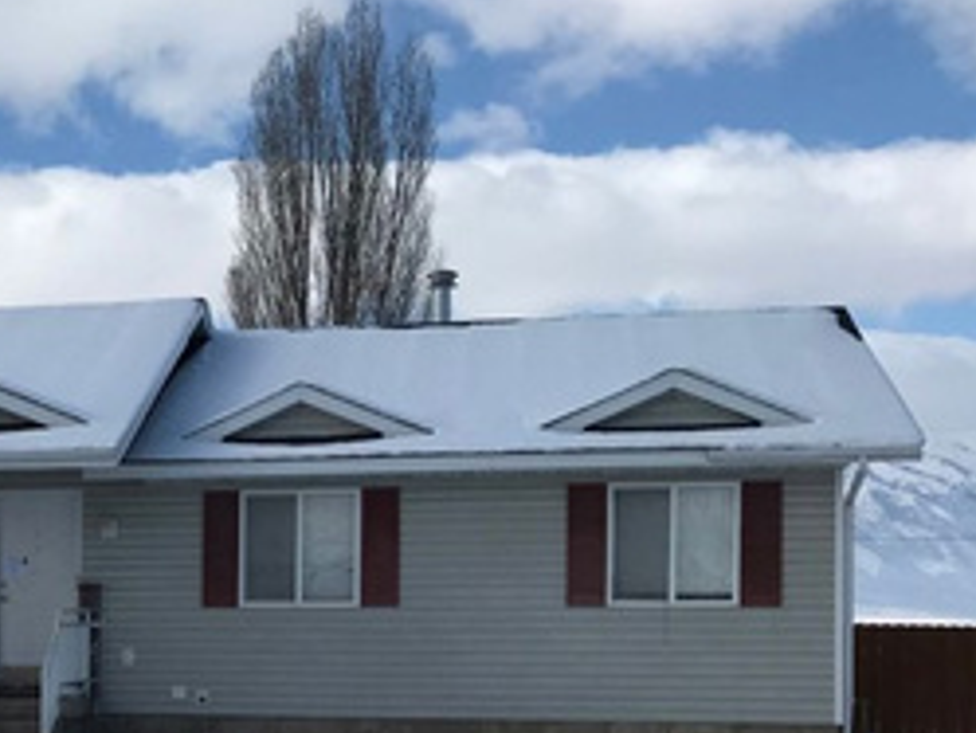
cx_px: -59
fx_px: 2031
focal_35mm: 72
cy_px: 666
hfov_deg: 25.3
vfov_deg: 20.0
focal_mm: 3.99
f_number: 1.8
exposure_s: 1/4808
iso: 20
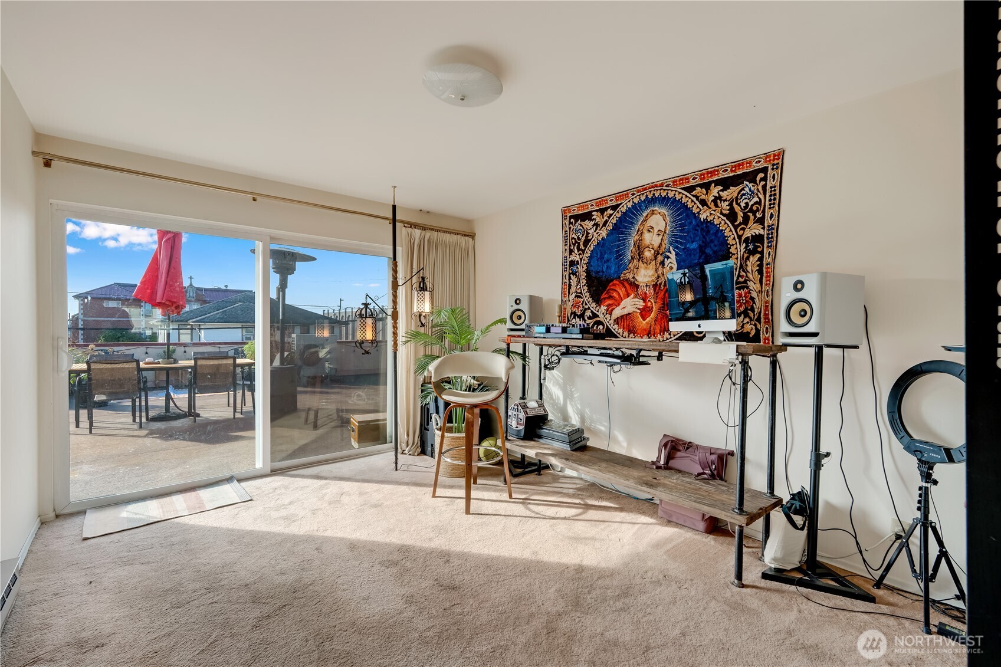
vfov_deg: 72.0
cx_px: 500
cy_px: 334
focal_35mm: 16
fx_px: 459
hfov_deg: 95.0
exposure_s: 1/1250
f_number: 9
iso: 400
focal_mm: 16.5
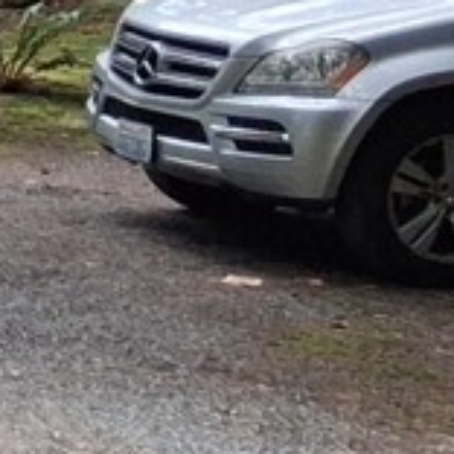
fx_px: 3621
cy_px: -84
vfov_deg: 7.1
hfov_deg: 5.6
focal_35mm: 244
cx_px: -1737
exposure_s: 1/120
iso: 125
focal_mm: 4
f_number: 1.8
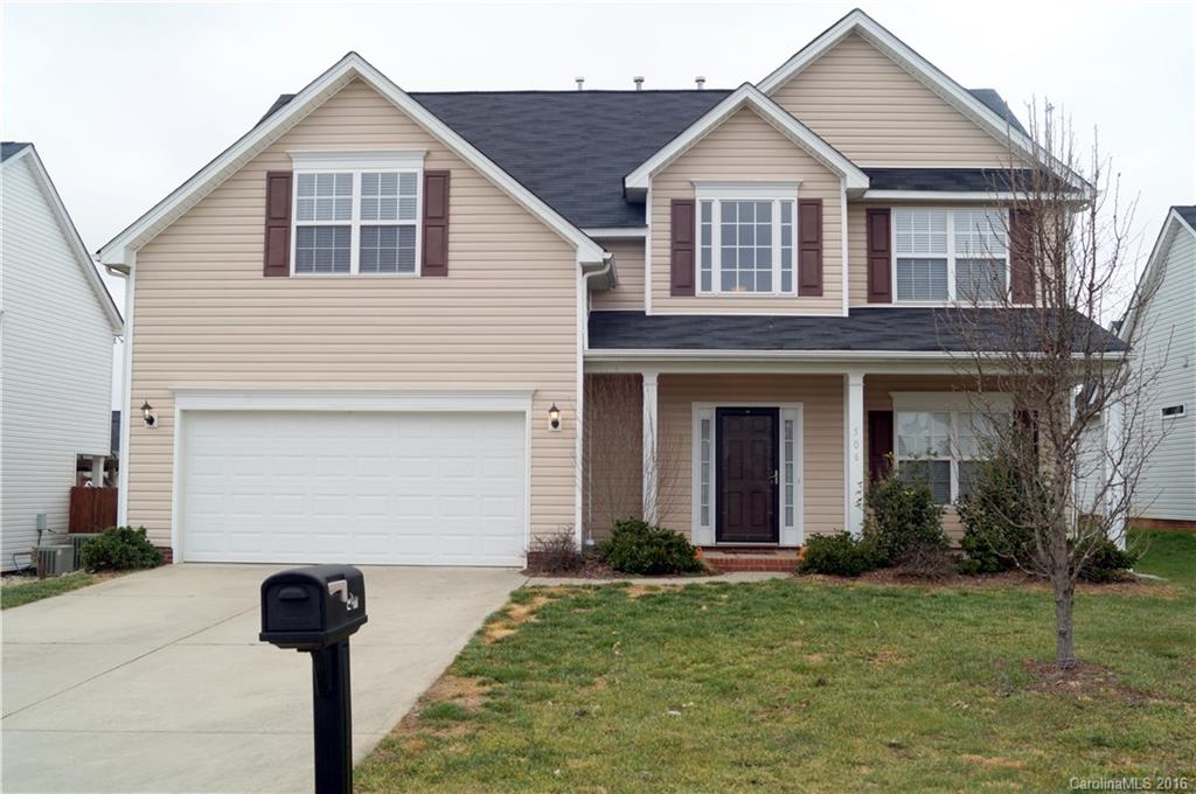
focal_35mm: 33
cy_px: 397
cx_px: 598
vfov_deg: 39.9
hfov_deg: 57.3
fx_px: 1095
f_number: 10
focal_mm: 22
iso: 125
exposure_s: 1/100
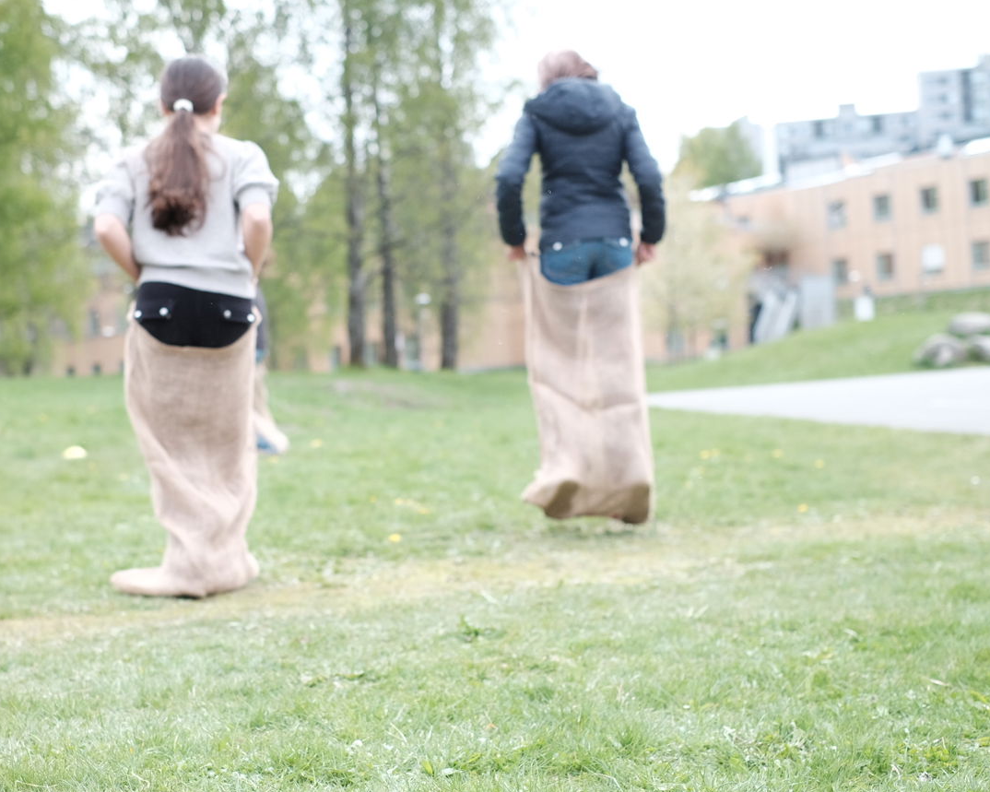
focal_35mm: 63
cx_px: 388
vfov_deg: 24.2
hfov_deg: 29.9
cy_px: 402
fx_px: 1846
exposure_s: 1/2000
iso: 800
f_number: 2.8
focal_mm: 35
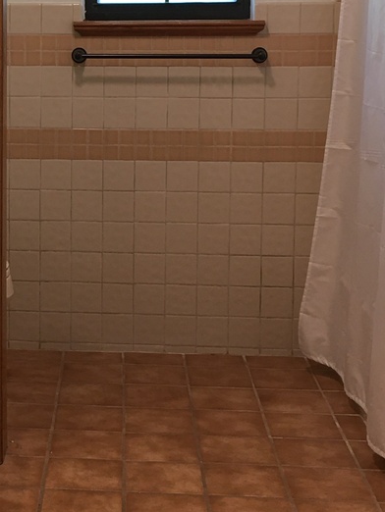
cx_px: -12
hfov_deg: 17.9
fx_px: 1185
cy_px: 122
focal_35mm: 80
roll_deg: +0.4
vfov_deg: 24.1
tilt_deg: -5.6
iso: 32
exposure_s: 1/15
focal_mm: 4.15
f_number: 2.2
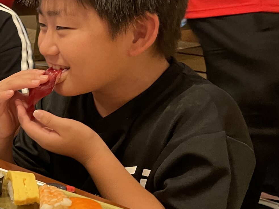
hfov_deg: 24.8
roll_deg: +1.0
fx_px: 548
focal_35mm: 68
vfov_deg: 21.6
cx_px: -83
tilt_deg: -15.4
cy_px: 101
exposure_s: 1/60
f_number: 1.6
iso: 250
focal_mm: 4.2
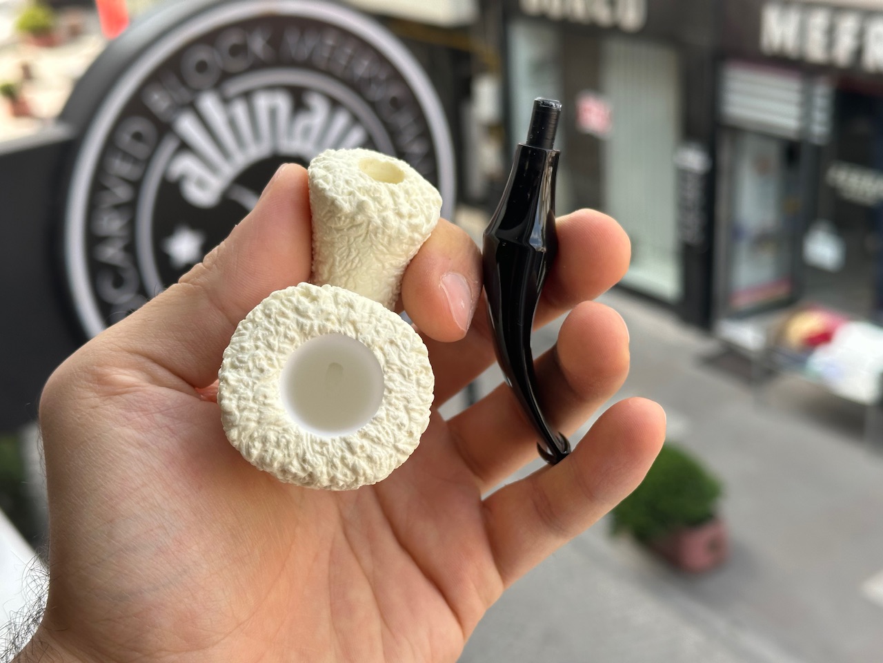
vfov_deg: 30.3
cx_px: 442
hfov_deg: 39.7
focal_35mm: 48
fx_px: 1224
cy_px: 332
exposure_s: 1/484
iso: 64
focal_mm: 6.86
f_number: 1.78
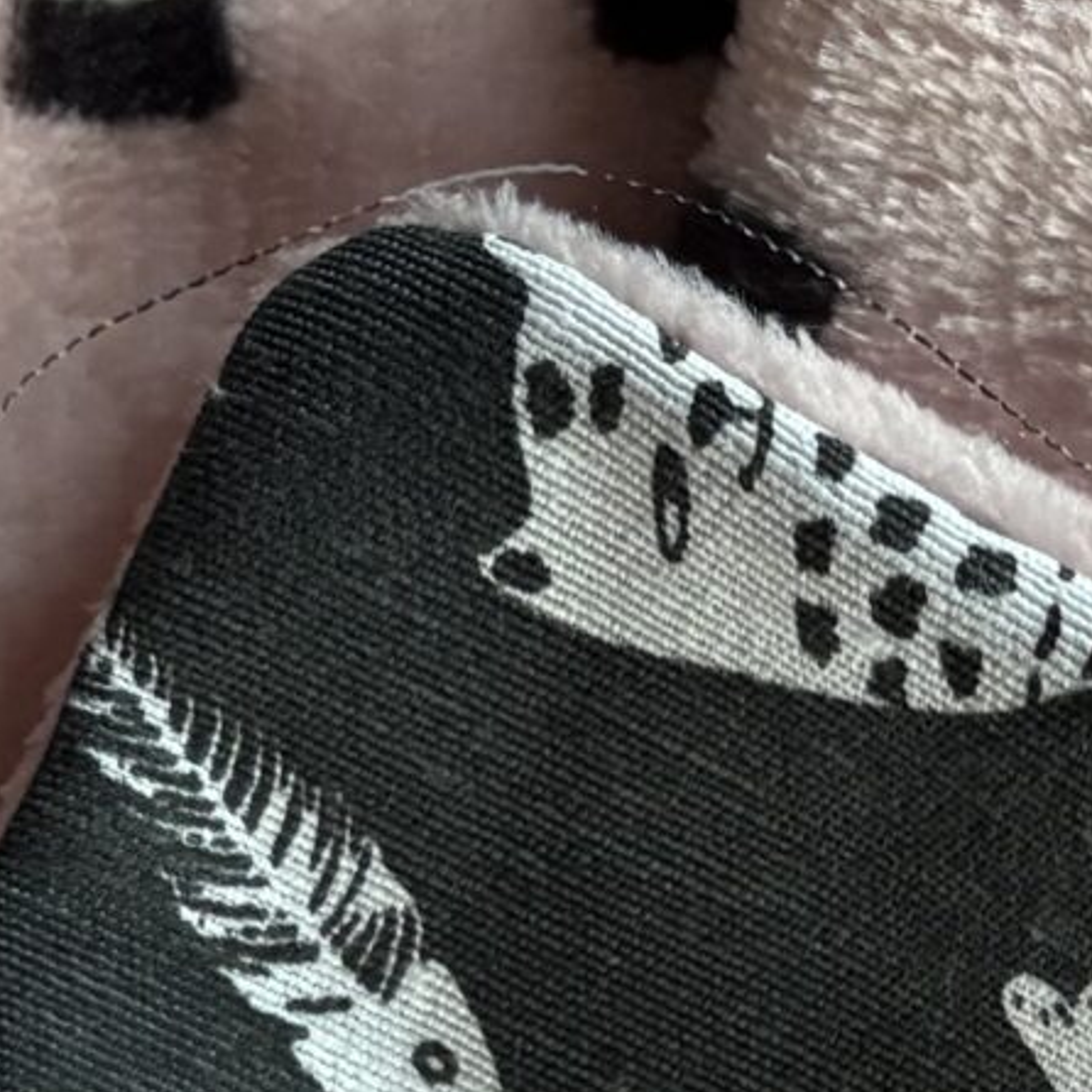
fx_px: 4711
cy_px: 1361
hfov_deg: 12.9
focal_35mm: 132
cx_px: 1312
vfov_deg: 12.8
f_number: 1.6
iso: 400
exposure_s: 1/60
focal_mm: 5.96
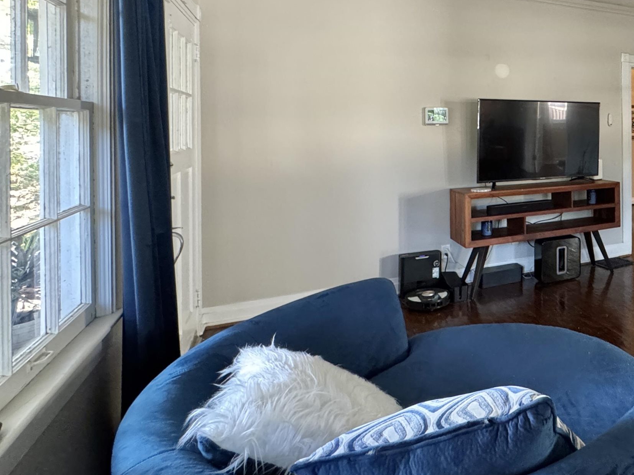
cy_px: 130
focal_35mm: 26
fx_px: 476
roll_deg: +0.8
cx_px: 577
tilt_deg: -1.0
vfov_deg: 51.2
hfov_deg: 57.3
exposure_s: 1/60
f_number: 2.2
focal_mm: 2.22
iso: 500
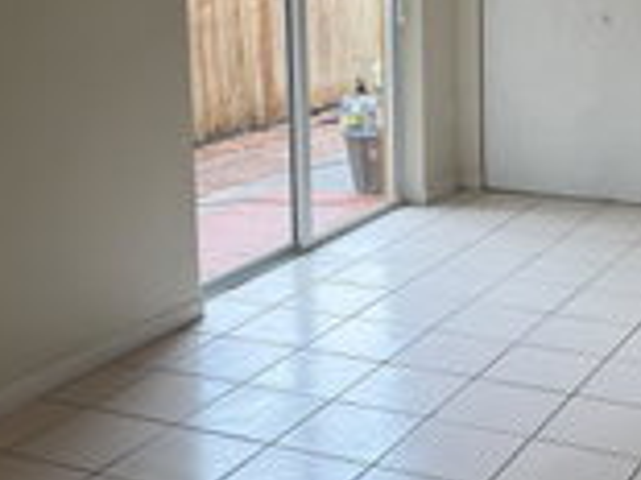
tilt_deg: -8.9
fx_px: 1221
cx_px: 465
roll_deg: +0.8
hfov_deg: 29.0
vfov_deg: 21.9
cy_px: 83
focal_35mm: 66
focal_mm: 6.76
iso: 64
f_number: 1.78
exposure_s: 1/161
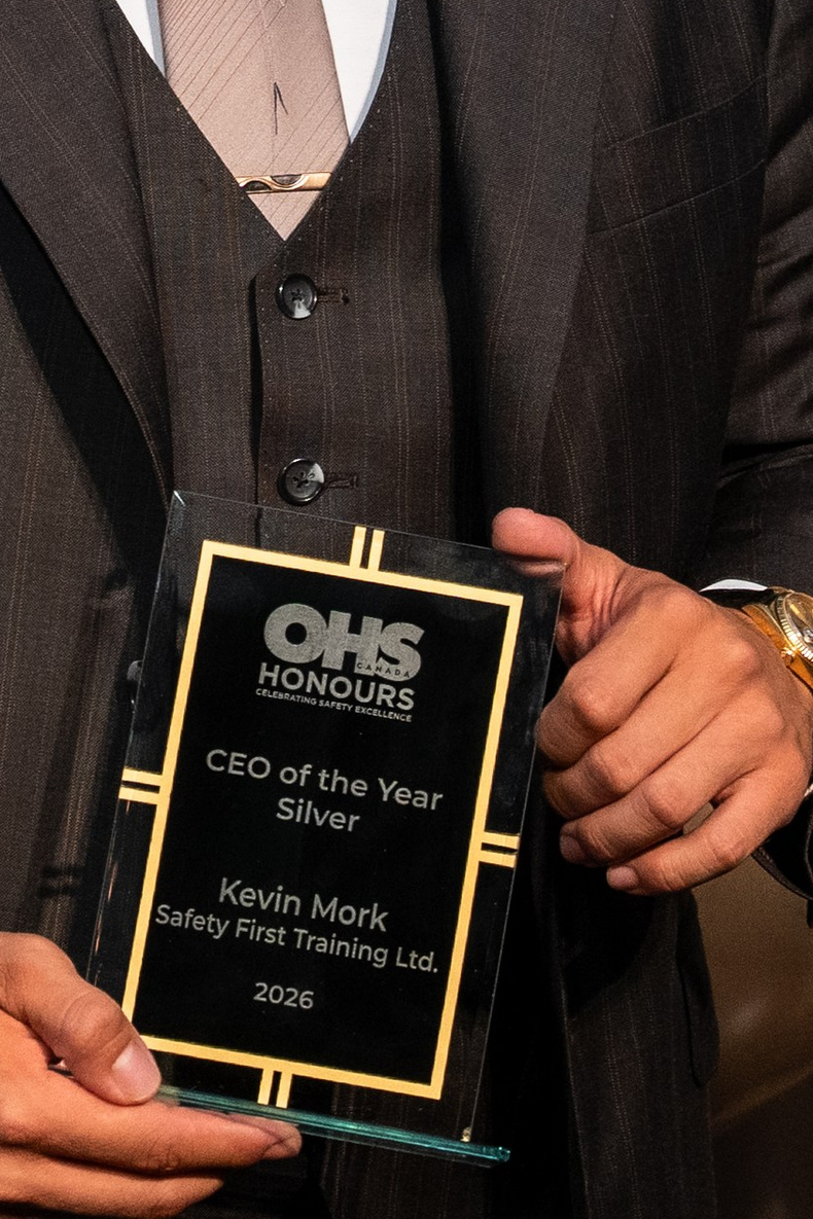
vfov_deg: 9.6
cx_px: -23
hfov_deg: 6.5
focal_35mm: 212
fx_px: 7181
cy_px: 49
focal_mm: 43.6
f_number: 4
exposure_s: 1/160
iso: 1250
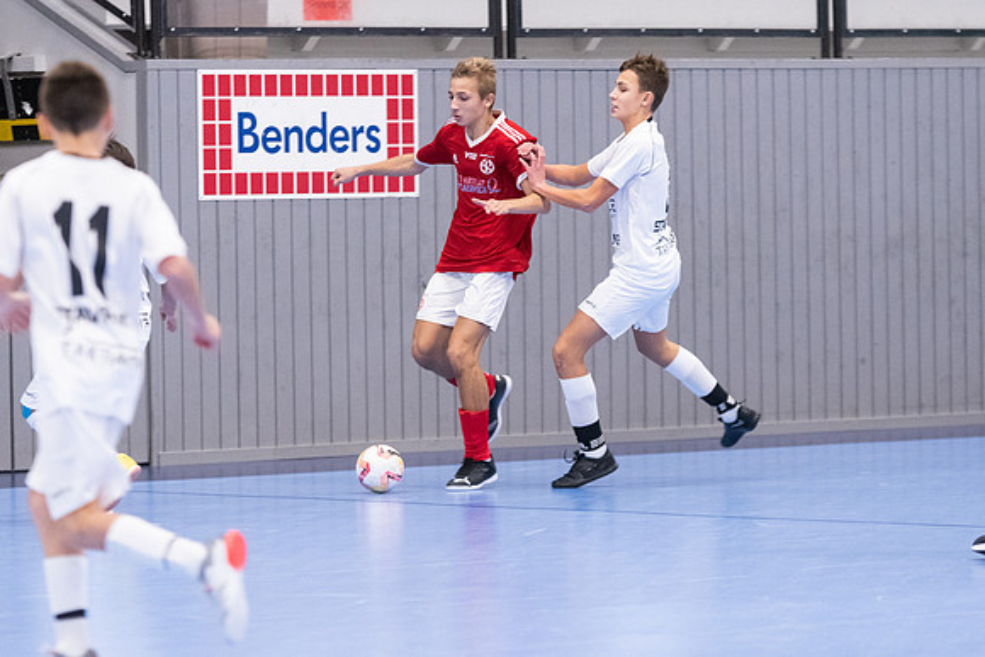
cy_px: 328
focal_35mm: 245
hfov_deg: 8.4
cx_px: 492
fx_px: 6704
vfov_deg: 5.6
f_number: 3.2
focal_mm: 160
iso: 5000
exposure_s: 1/400
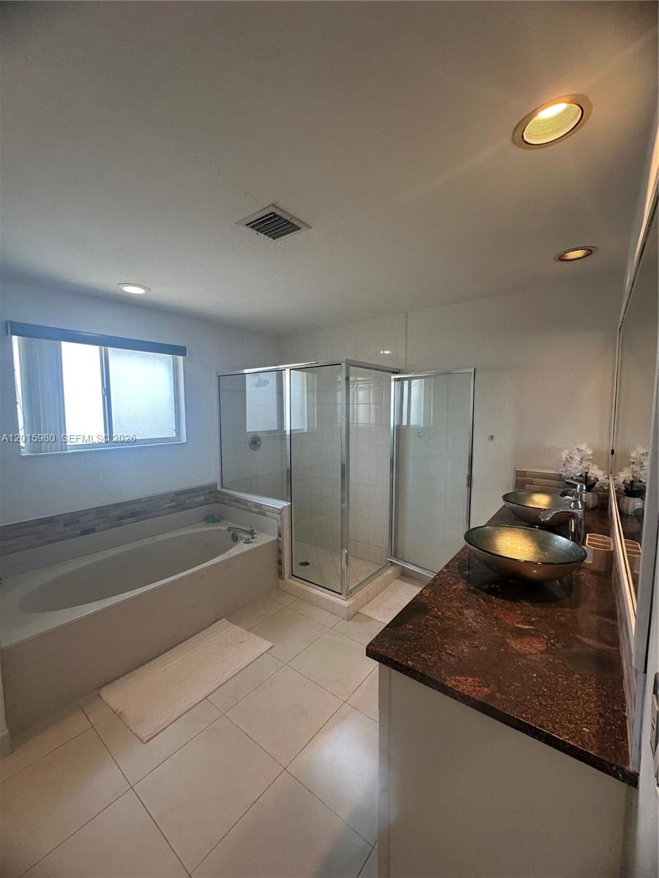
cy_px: 439
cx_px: 330
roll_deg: -0.9
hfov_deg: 85.7
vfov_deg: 102.1
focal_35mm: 14
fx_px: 355
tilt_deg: -2.6
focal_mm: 2.22
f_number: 2.2
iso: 160
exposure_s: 1/120
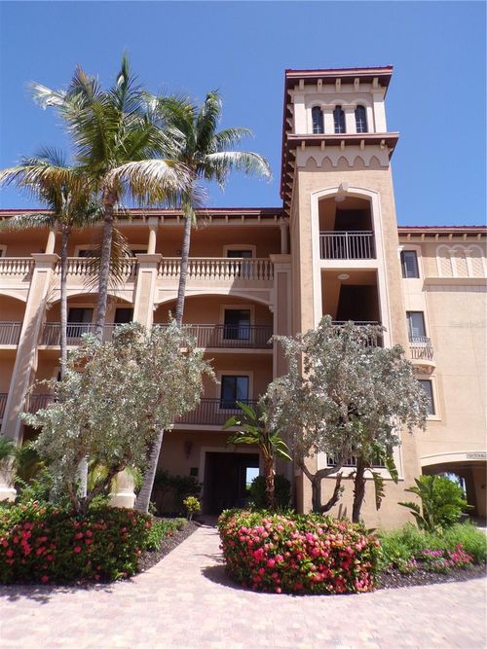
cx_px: 244
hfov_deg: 56.8
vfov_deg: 71.6
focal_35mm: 24
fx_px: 450
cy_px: 324
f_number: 5.8
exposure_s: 1/210
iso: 80
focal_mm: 4.3
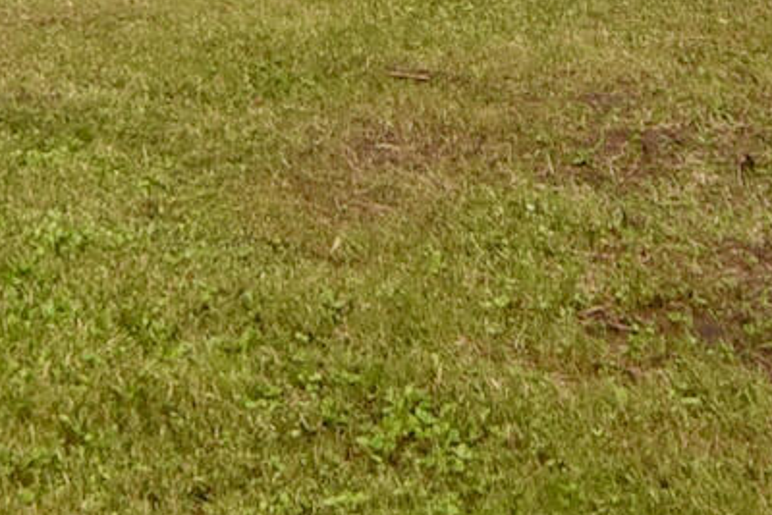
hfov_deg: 19.4
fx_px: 2252
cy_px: -614
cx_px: 479
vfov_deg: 11.4
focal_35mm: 105
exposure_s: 1/400
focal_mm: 14
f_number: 10
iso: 800
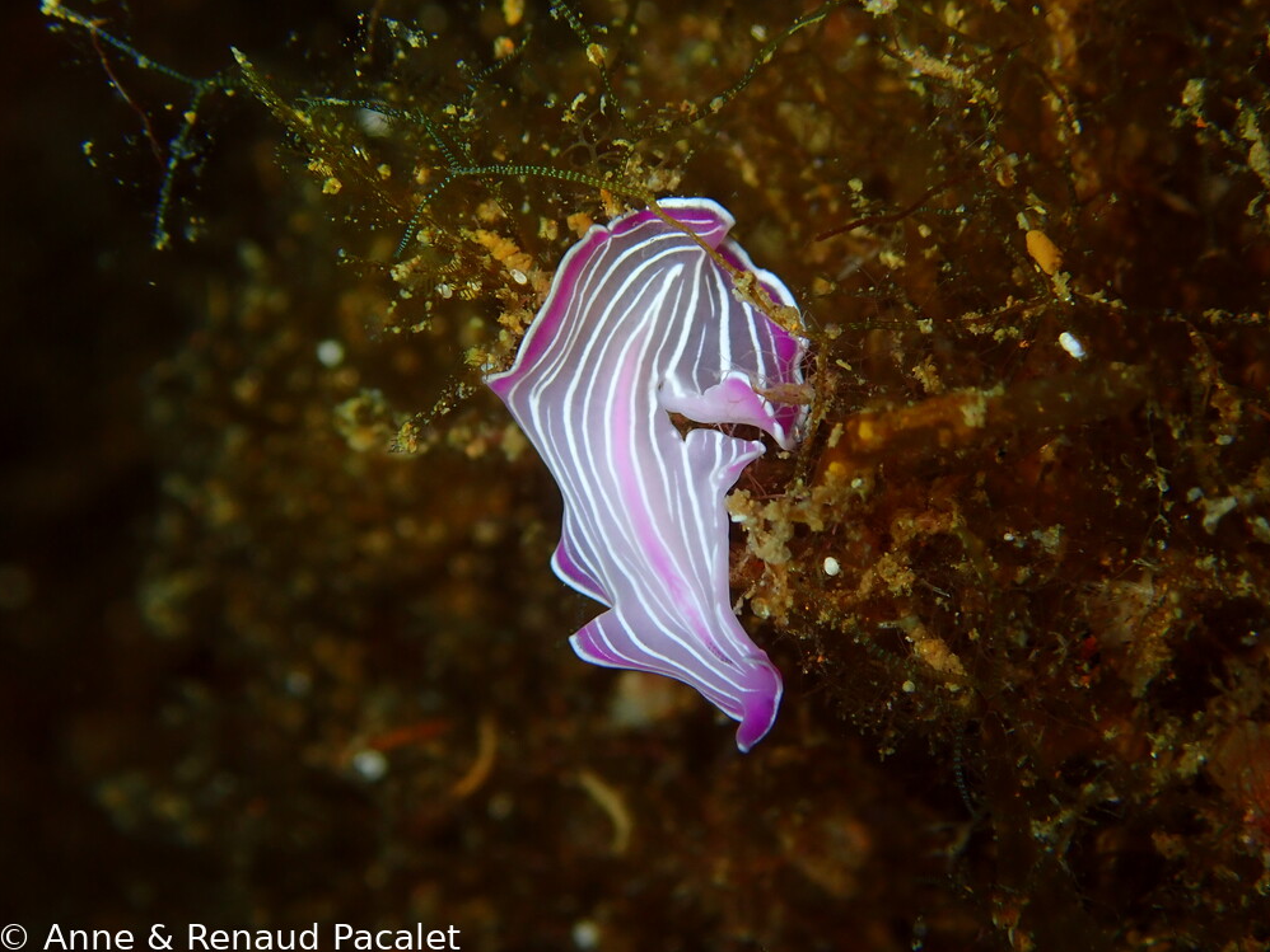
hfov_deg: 19.4
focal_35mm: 101
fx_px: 3706
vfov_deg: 14.7
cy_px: 478
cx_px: 638
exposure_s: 1/200
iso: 200
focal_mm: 18
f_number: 6.3
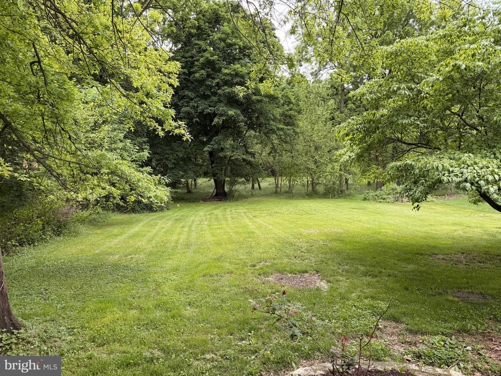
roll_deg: +1.2
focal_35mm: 24
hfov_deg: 71.6
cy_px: 188
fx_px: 347
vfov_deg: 56.8
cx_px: 250
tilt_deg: -2.9
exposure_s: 1/772
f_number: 1.78
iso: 100
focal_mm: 6.76
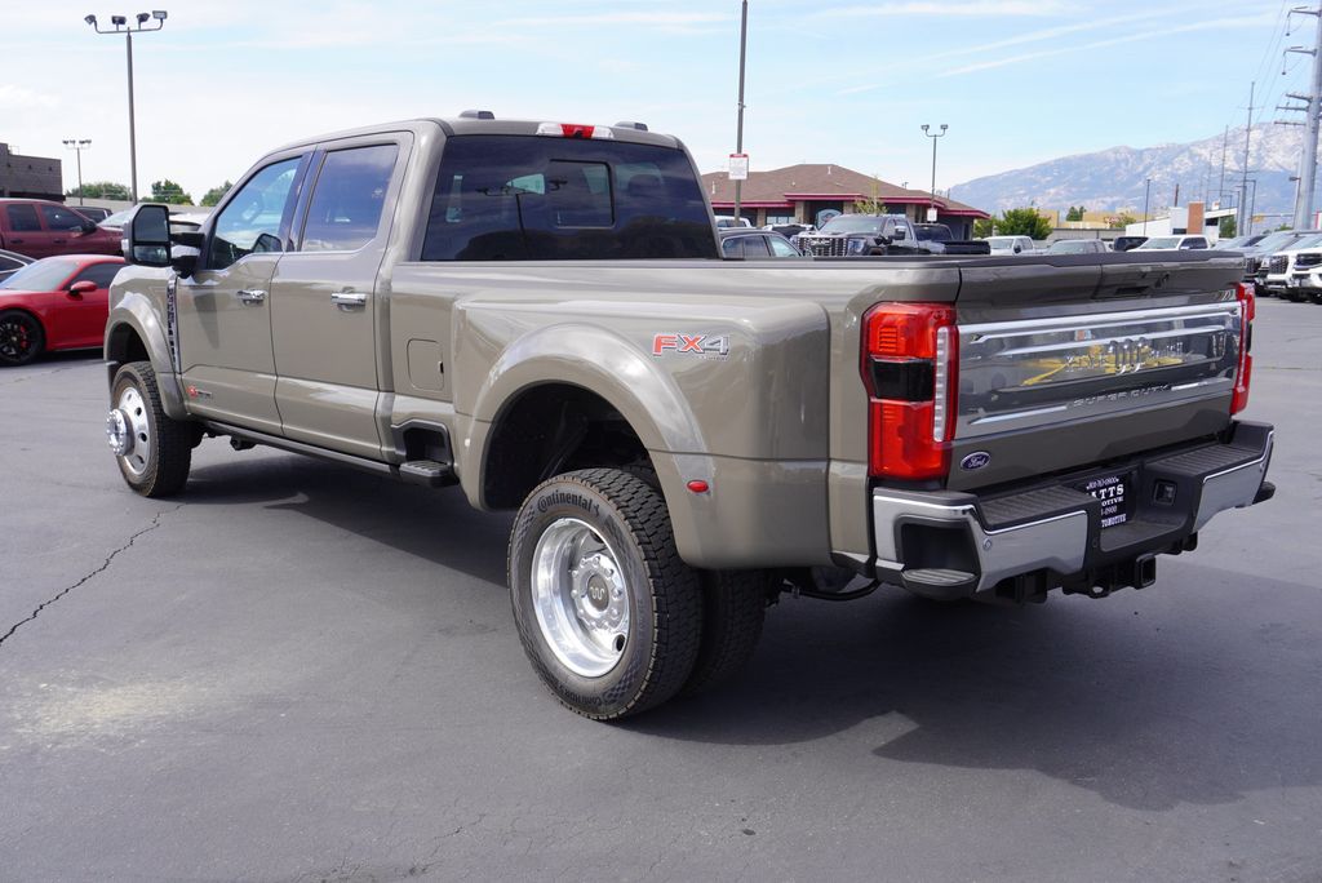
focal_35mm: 33
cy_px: 442
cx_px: 661
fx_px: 1212
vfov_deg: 40.0
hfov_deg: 57.2
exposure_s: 1/125
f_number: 8
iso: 100
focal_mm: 22
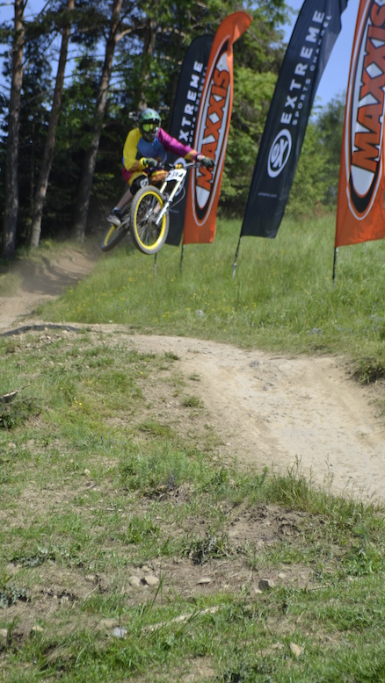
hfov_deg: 10.7
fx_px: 2062
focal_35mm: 114
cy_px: 307
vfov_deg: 18.8
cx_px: 193
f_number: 5.6
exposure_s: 1/1250
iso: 400
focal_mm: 55
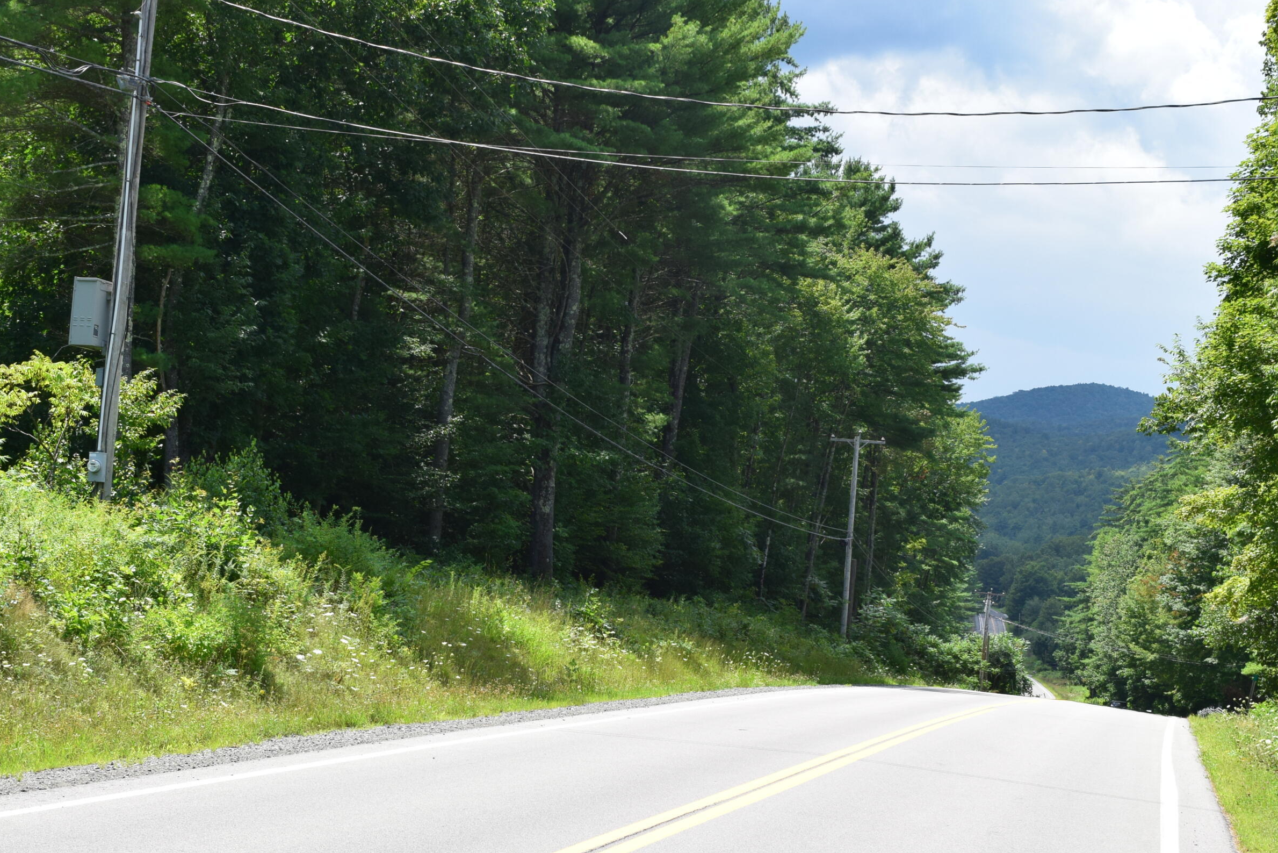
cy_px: 483
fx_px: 2082
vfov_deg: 23.1
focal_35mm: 59
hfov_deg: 34.1
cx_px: 610
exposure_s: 1/400
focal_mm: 31
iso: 400
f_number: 11
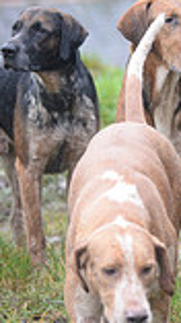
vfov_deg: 5.3
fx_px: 3473
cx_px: 574
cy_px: 60
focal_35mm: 406
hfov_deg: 2.9
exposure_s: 1/800
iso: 1600
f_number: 3.2
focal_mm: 105
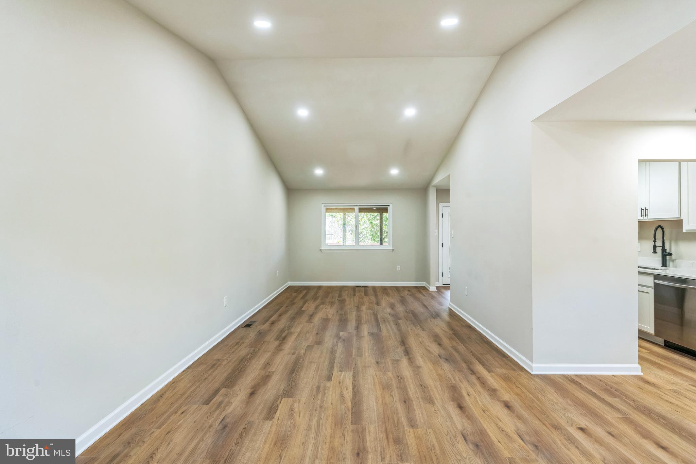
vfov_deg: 73.7
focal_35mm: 16
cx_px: 348
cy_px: 232
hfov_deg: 96.7
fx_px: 309
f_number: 8
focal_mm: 16
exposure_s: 1/25
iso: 500
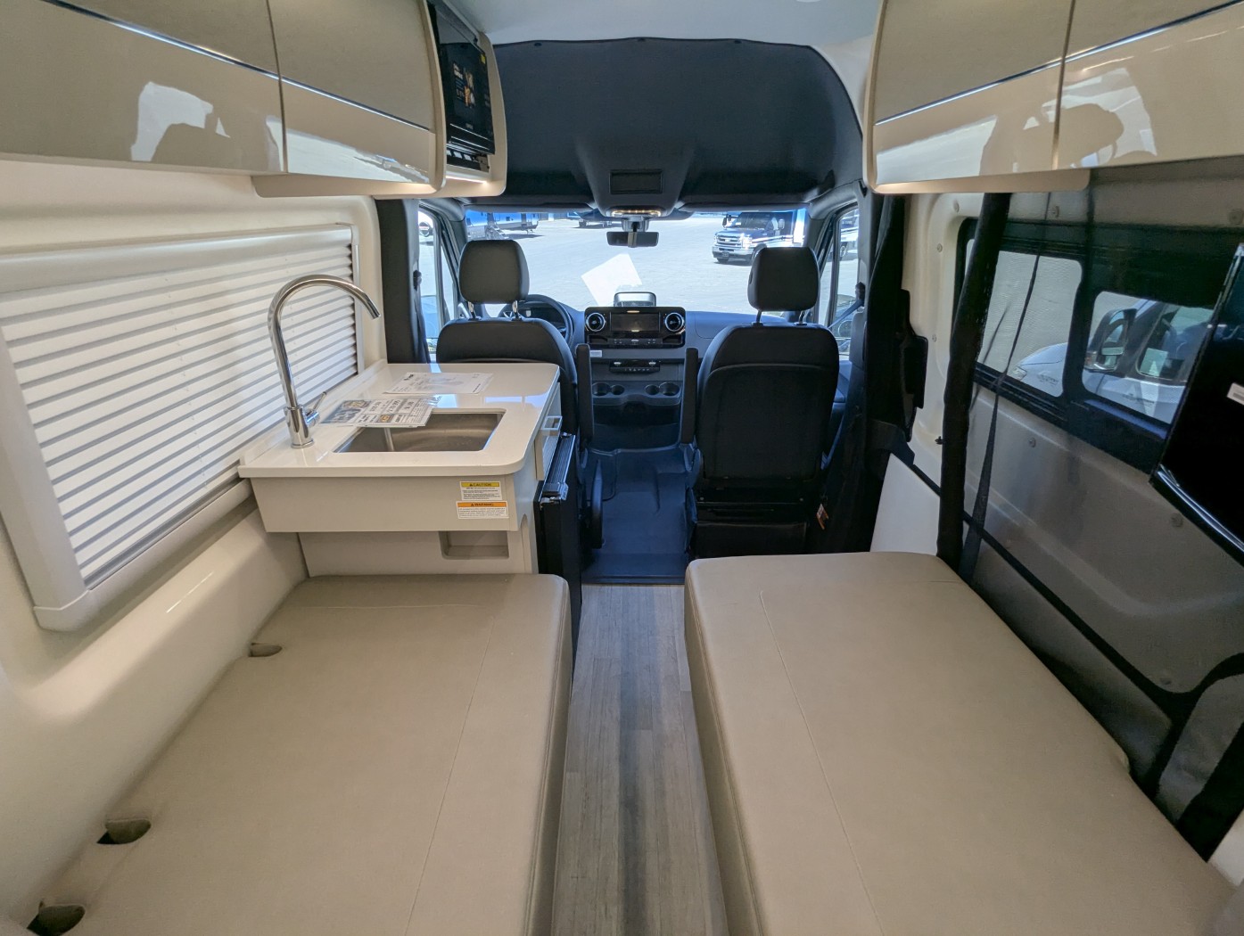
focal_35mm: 16
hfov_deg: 94.4
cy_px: 468
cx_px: 622
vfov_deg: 78.2
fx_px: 576
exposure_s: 1/227
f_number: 2.2
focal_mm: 2.35
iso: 51
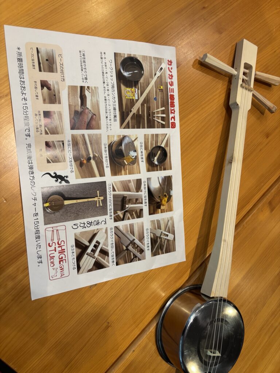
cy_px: 186
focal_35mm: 26
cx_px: 140
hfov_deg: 53.1
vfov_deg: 67.3
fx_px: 280
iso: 125
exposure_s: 1/100
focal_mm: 5.96
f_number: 1.6
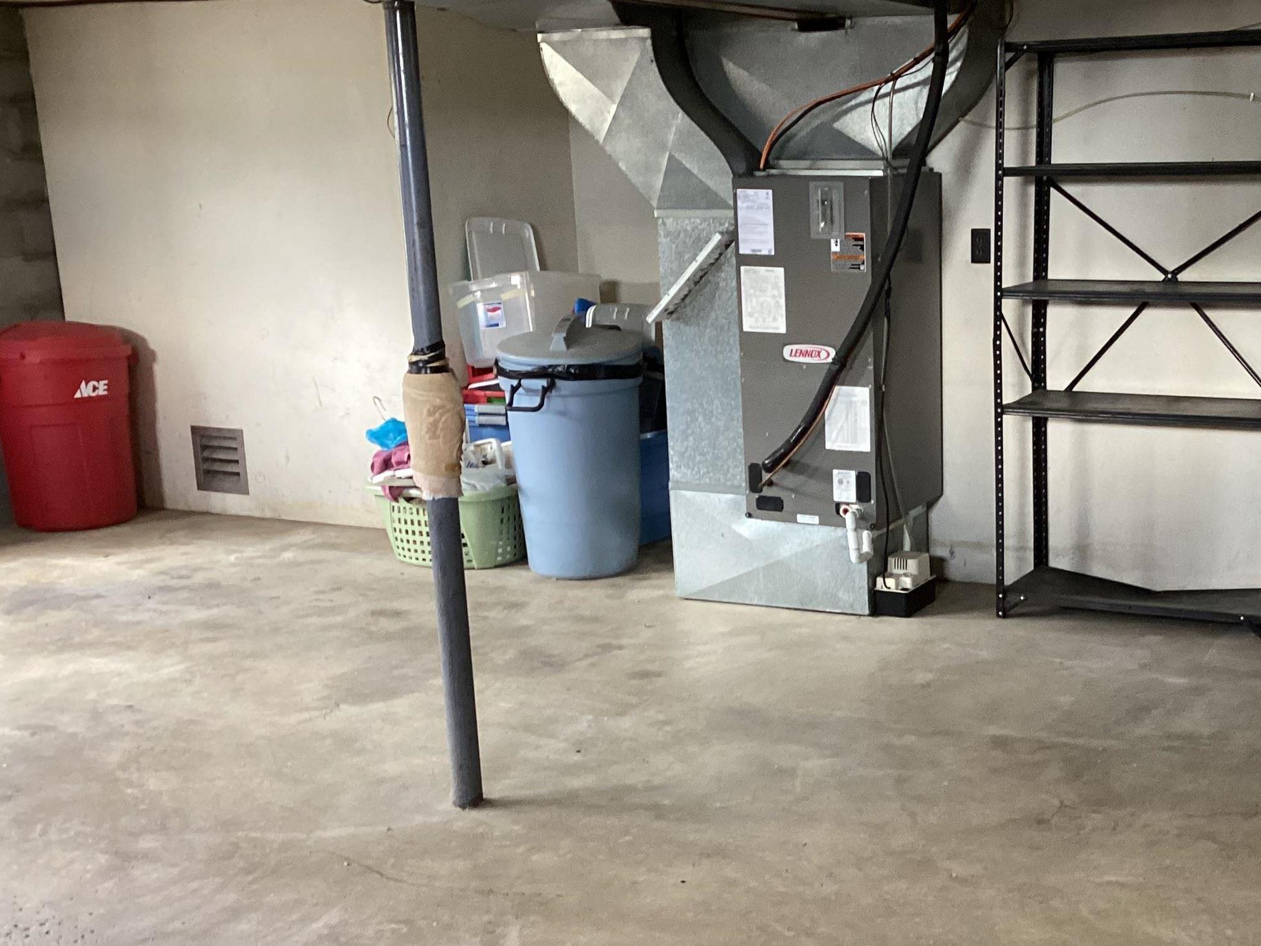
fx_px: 1749
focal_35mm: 48
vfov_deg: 30.1
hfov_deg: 38.9
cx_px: 907
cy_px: 590
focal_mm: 3.3
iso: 320
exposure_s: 1/40
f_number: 2.4
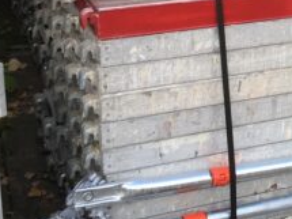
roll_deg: -0.9
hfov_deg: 16.6
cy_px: -64
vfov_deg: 13.2
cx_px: 437
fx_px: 911
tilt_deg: -13.4
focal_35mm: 108
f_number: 2.2
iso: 32
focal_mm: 4.15
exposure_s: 1/100
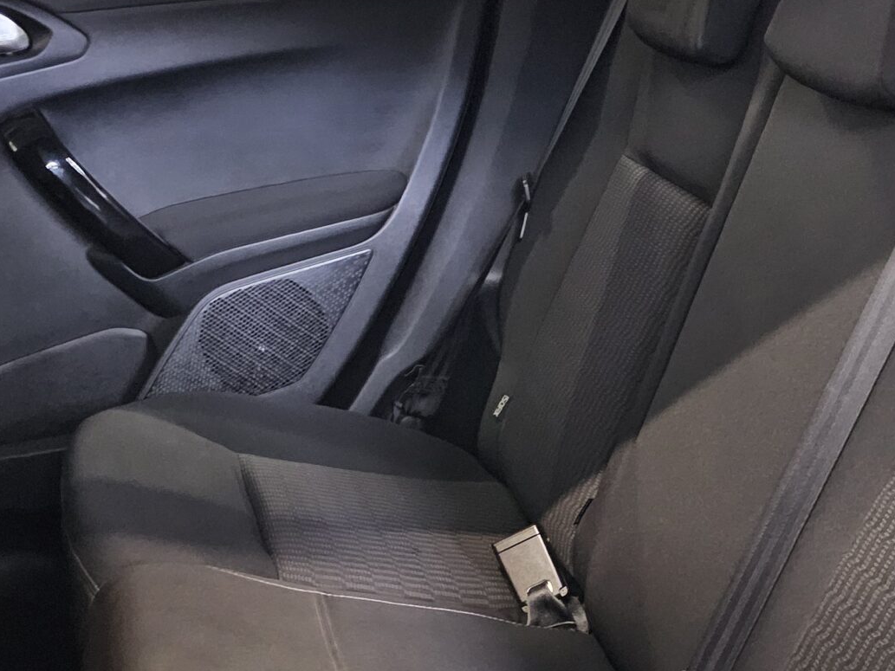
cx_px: 634
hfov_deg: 33.3
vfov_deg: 24.8
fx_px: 1474
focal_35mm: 57
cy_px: 616
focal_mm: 6.3
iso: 2500
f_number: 1.7
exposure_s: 1/16.7
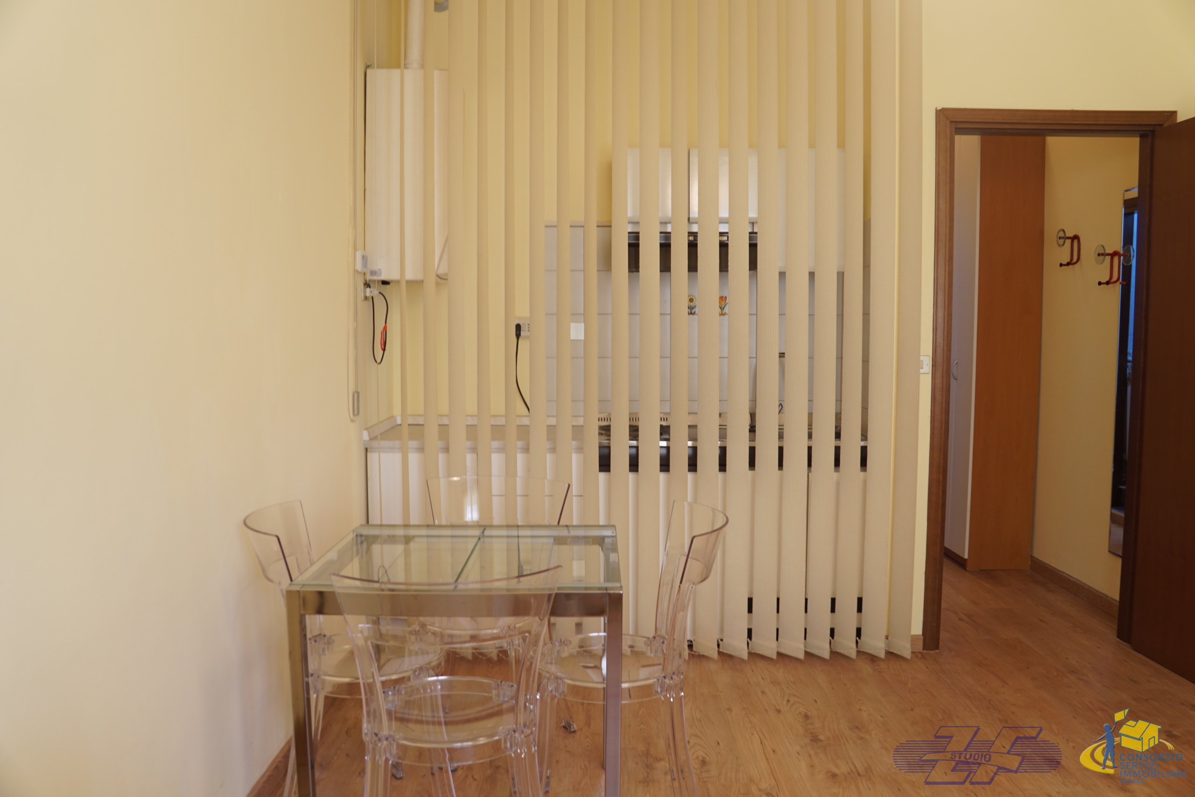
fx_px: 896
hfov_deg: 67.4
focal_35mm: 27
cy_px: 398
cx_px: 598
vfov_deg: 47.9
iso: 100
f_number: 3.5
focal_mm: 18
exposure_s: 1/5
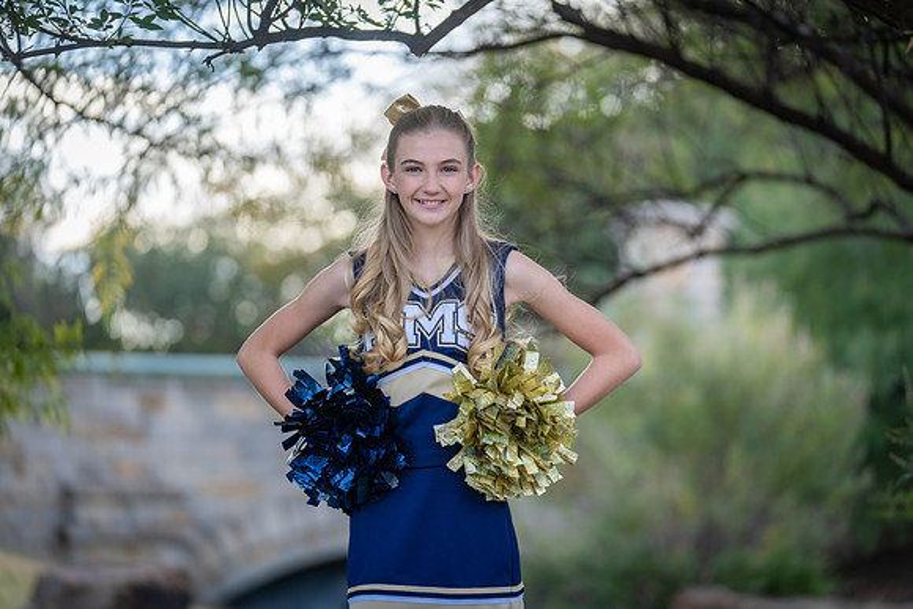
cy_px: 304
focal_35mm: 133
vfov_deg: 10.3
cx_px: 456
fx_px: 3374
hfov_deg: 15.4
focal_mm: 133
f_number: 2.8
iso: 160
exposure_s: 1/320
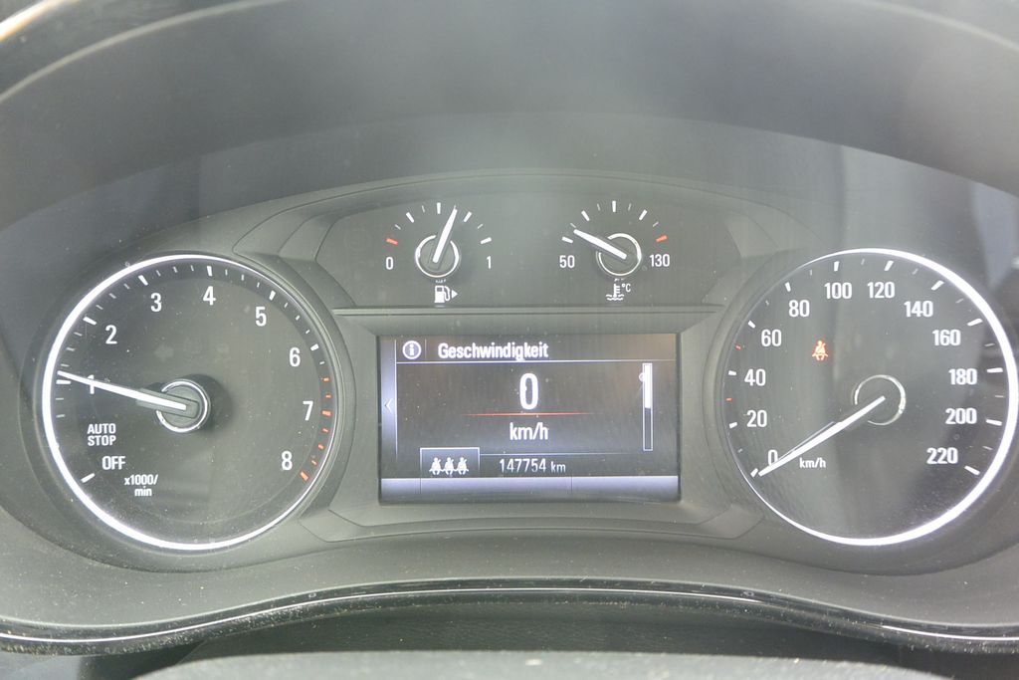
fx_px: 764
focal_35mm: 27
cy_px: 340
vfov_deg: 47.9
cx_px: 510
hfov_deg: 67.4
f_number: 3.5
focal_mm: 10
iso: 800
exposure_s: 1/40
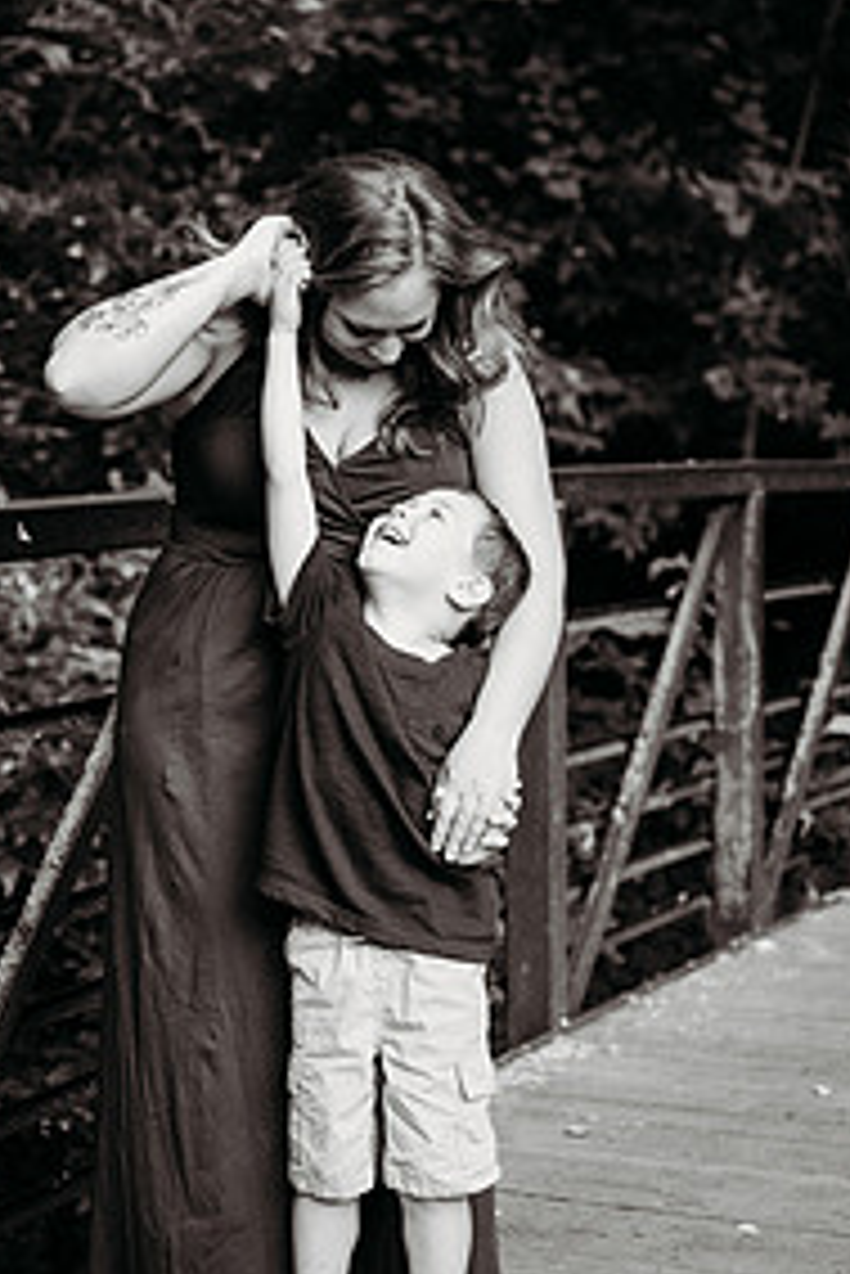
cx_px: 286
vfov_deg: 25.0
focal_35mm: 81
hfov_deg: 16.8
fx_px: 2865
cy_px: 599
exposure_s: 1/500
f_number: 2.8
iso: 200
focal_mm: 51
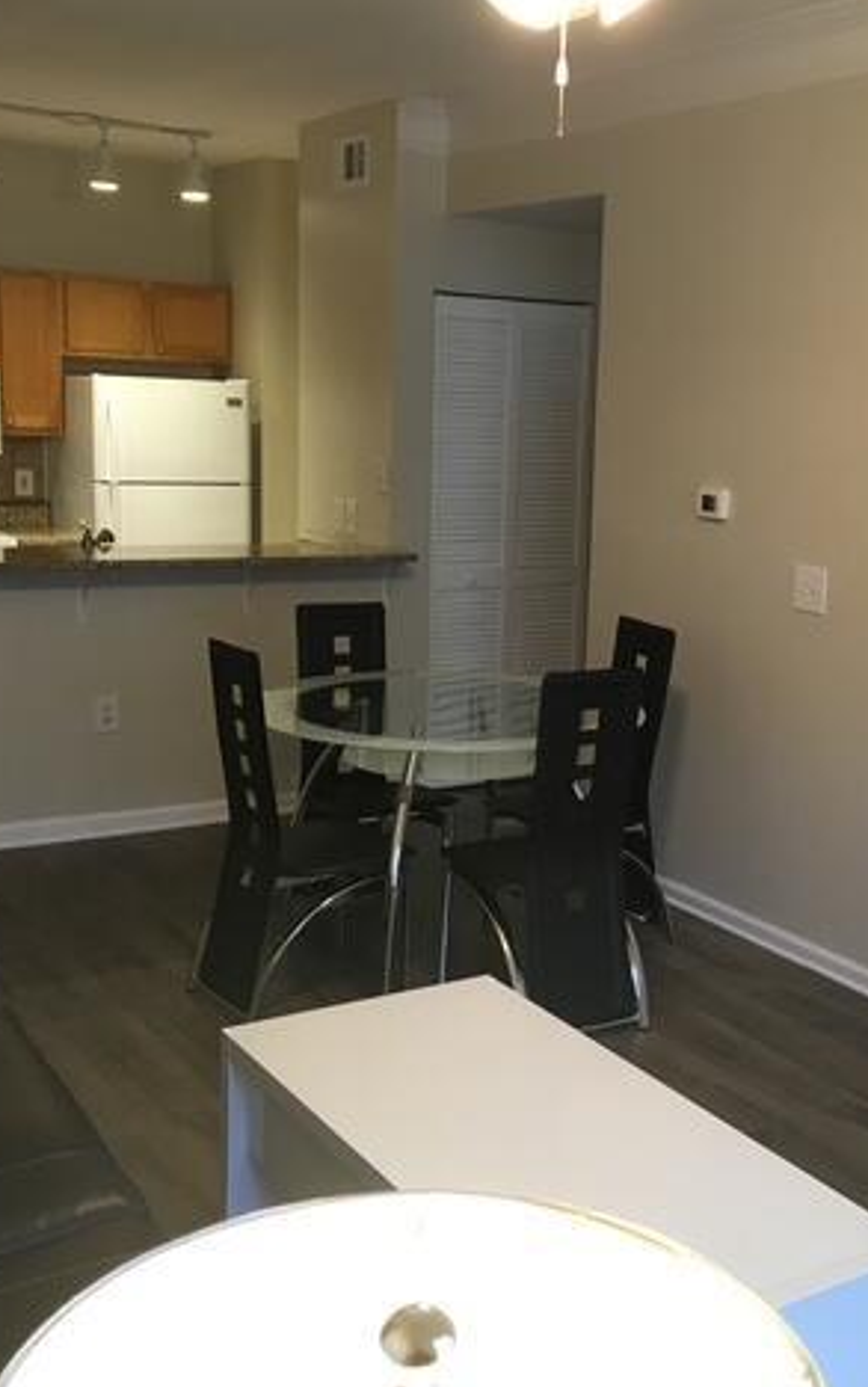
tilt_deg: -9.9
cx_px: 619
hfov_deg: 30.2
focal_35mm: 42
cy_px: 685
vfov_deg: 47.2
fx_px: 1588
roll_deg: -3.3
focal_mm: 4.15
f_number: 2.2
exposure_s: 1/30
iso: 80
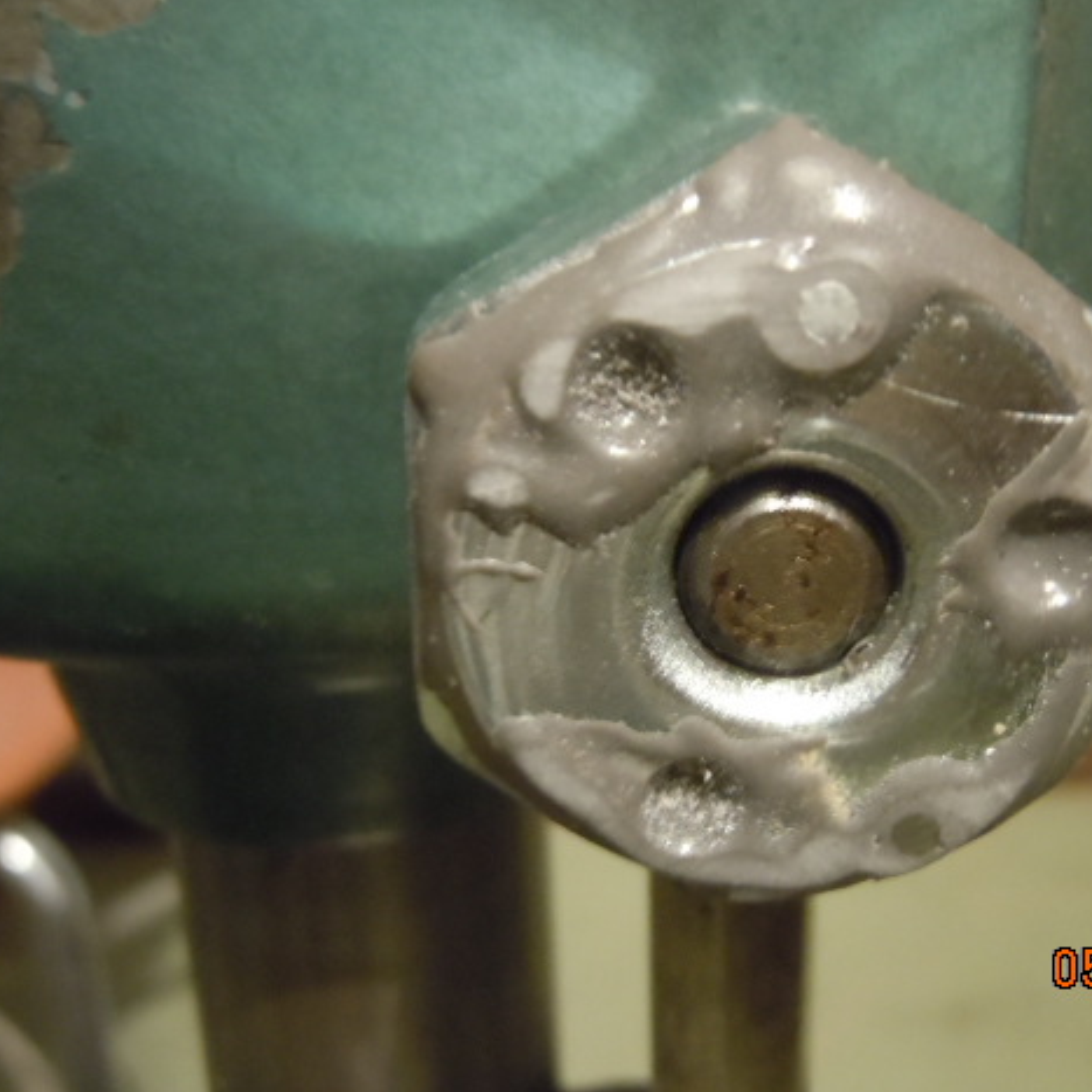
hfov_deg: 41.6
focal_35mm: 40
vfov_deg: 41.9
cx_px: 678
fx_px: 1428
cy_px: 535
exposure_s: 1/8
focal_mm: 5.9
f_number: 4
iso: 800
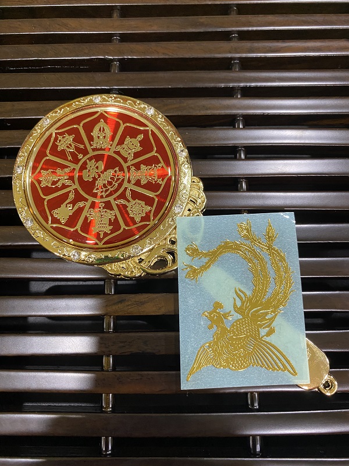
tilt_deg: -77.9
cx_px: 174
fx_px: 350
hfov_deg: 53.1
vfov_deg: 67.3
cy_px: 233
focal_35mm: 26
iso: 250
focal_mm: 4.25
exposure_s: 1/50
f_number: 1.8
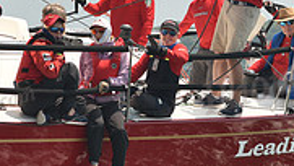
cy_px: 11
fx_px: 1833
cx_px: 120
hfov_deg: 9.2
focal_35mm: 235
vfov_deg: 5.2
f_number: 5.6
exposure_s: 1/640
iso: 250
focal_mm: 70
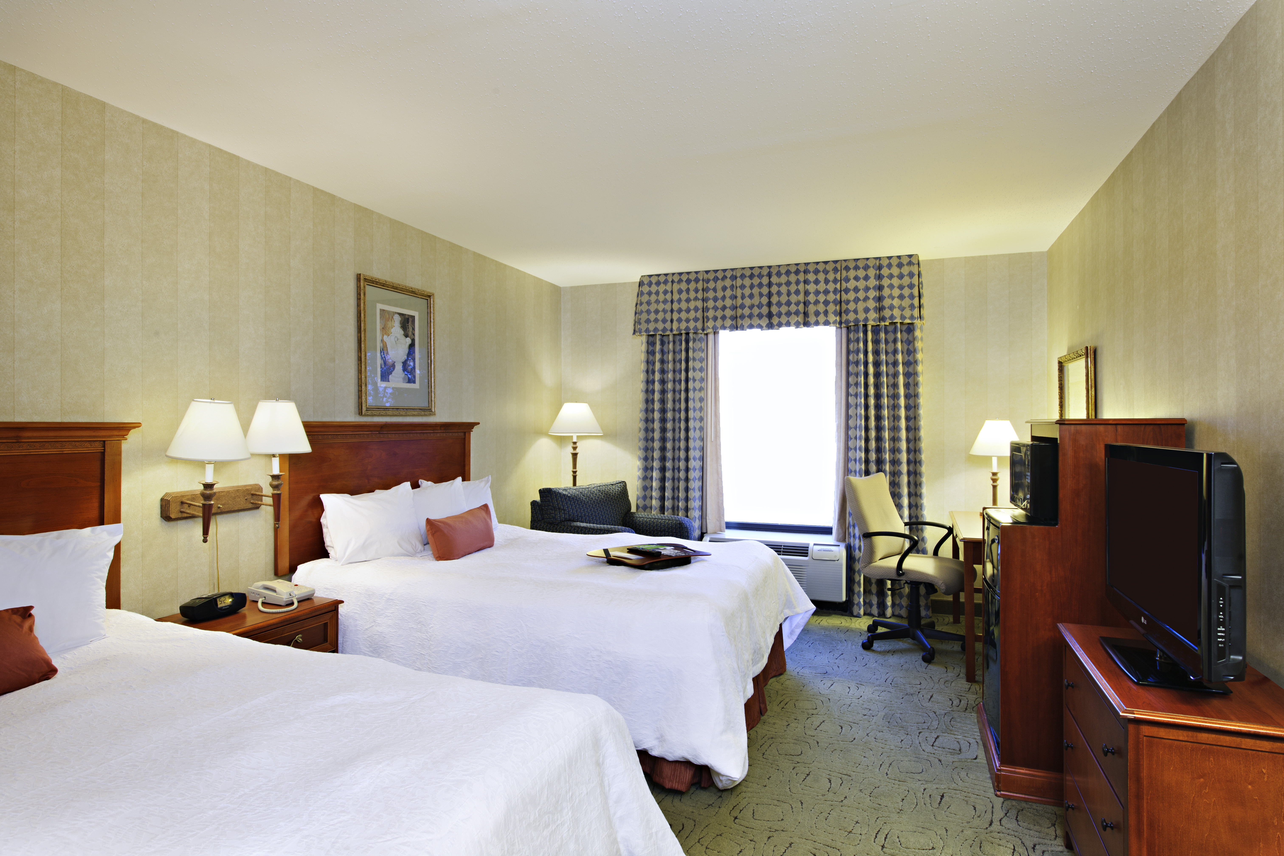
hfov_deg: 84.0
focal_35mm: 20
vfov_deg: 61.9
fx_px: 713
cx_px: 642
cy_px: 428
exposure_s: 3
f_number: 11
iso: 100
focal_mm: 20
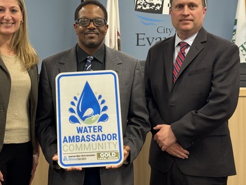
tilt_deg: -2.4
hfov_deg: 28.9
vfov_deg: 21.9
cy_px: 70
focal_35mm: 67
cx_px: 92
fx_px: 476
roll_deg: +0.2
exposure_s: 1/60
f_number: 1.78
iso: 125
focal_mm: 6.76
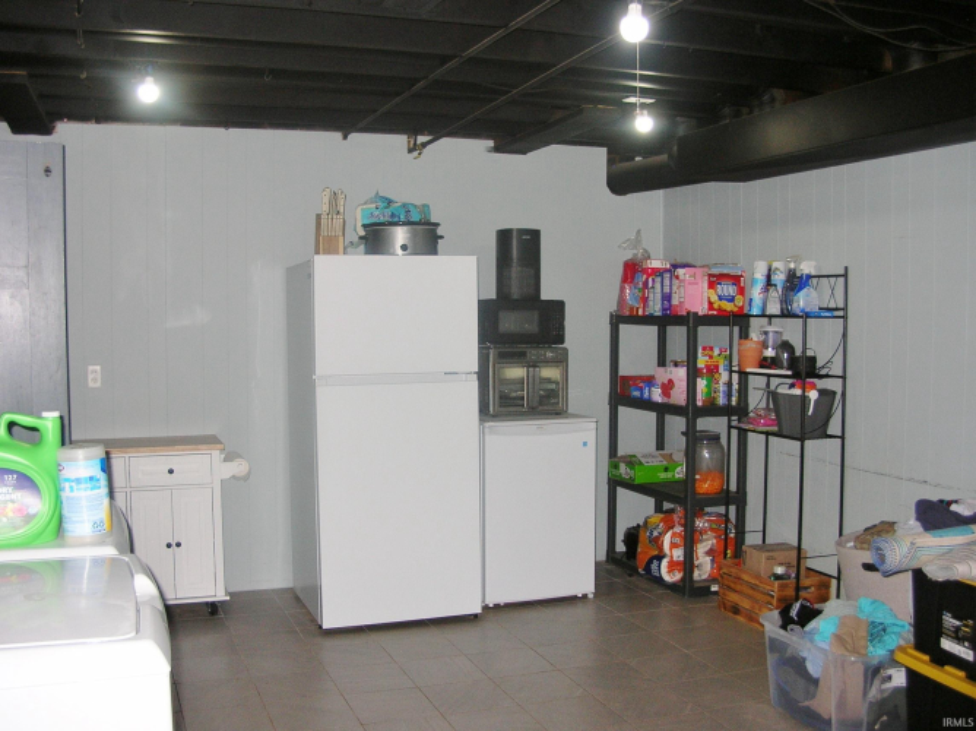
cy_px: 366
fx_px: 1014
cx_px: 488
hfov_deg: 51.4
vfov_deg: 39.6
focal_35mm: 36
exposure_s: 1/60.1
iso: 67
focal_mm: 6
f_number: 2.7
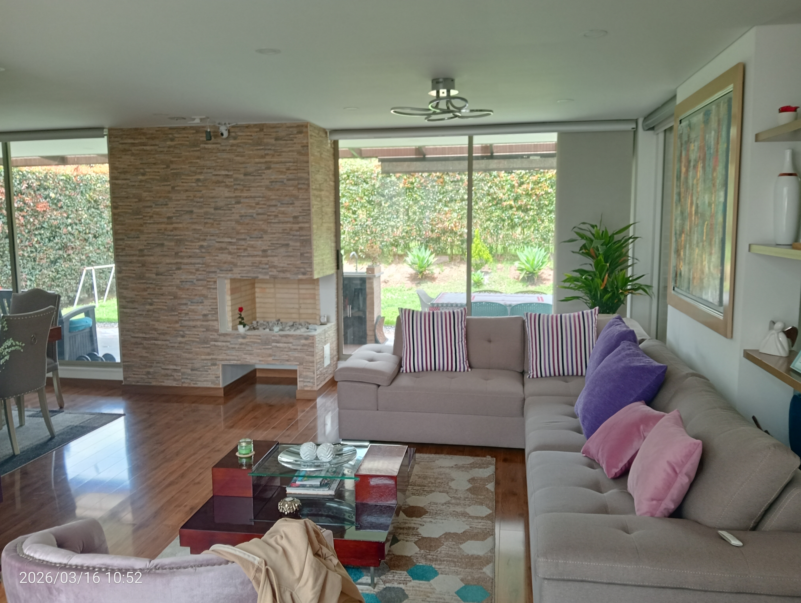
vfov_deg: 49.9
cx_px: 400
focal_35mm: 28
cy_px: 302
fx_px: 649
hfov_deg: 63.4
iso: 99
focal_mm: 3.98
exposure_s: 1/175
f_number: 1.8
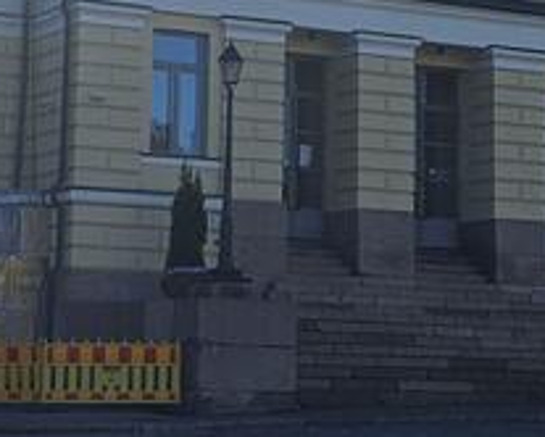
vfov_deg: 12.2
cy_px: -21
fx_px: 2018
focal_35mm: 125
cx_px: 279
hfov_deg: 15.4
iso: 25
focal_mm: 5.4
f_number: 1.8
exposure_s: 1/4233
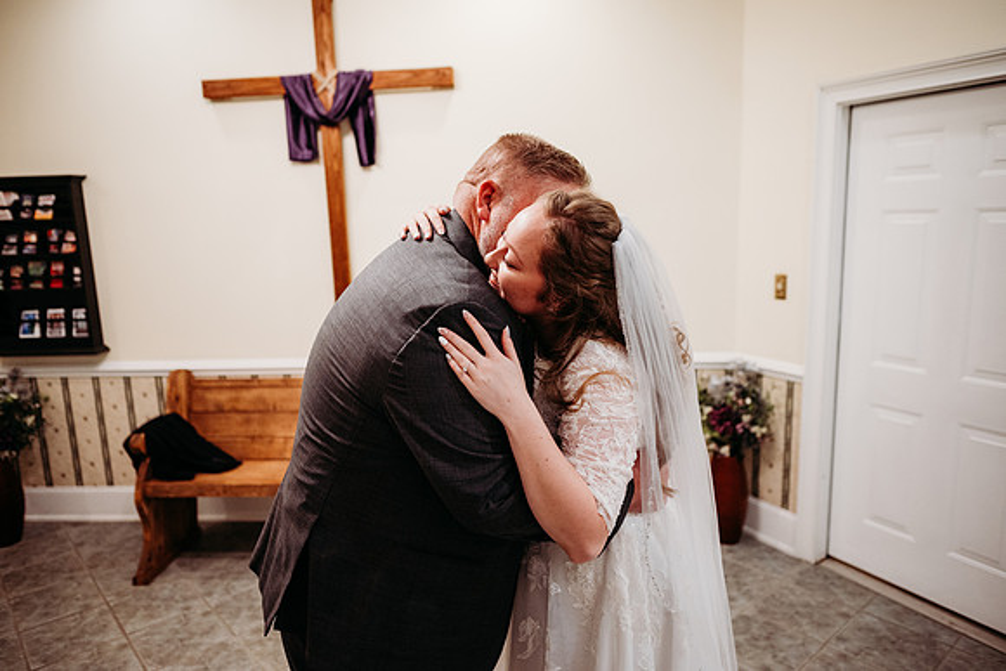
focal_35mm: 24
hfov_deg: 73.7
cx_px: 503
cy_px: 336
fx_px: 671
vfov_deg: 53.2
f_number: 2.2
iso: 1250
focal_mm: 24
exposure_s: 1/200
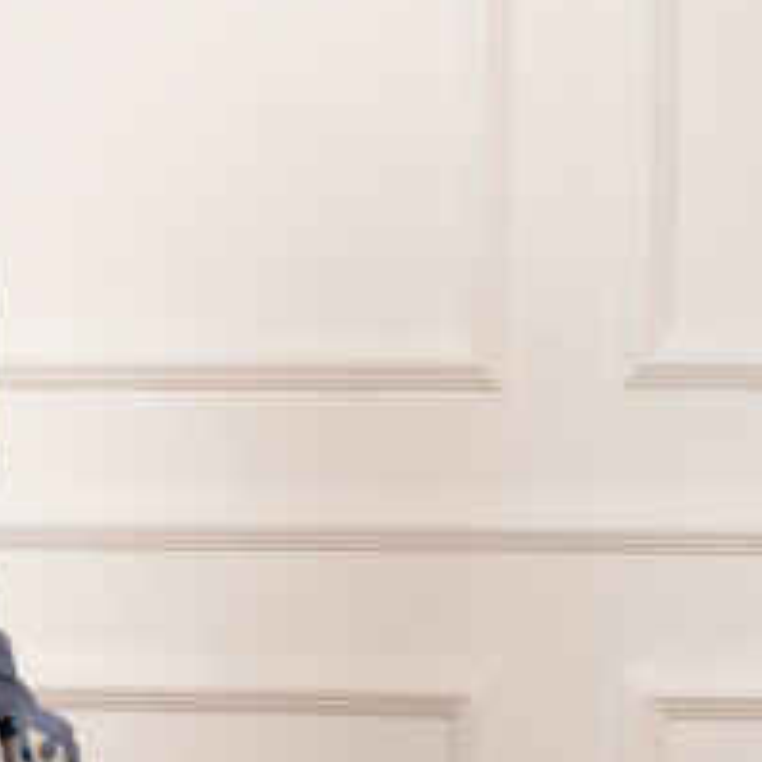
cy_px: 754
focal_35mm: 204
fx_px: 5081
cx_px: -126
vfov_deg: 8.5
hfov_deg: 8.5
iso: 250
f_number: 7.1
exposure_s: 1/200
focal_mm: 35
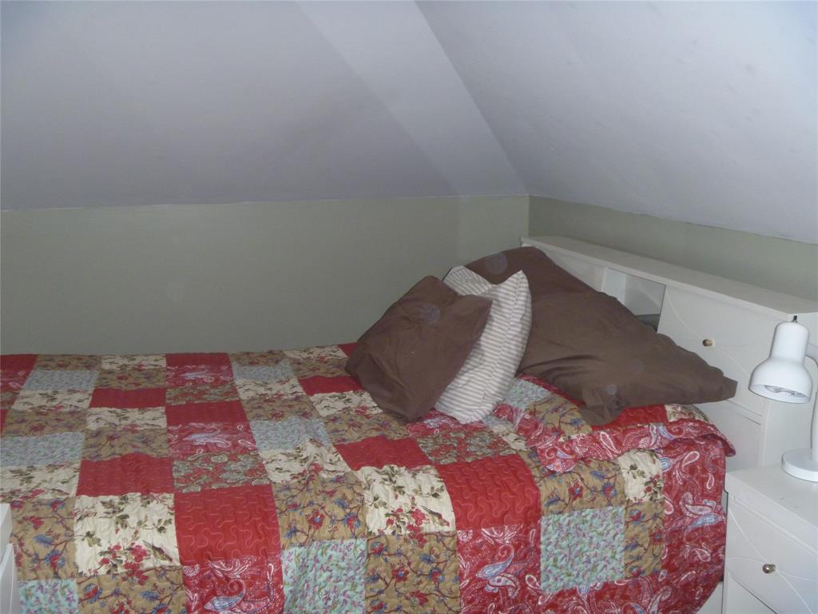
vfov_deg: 40.7
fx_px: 827
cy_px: 307
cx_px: 409
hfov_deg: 52.6
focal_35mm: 35
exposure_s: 1/30
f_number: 3.5
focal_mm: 6.3
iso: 250
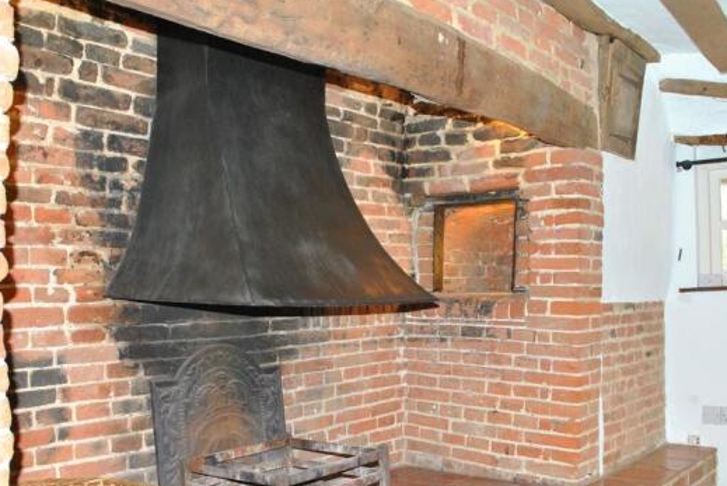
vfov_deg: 38.8
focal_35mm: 34
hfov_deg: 55.8
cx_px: 372
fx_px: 687
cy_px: 298
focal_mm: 18
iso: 800
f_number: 6.3
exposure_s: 1/60
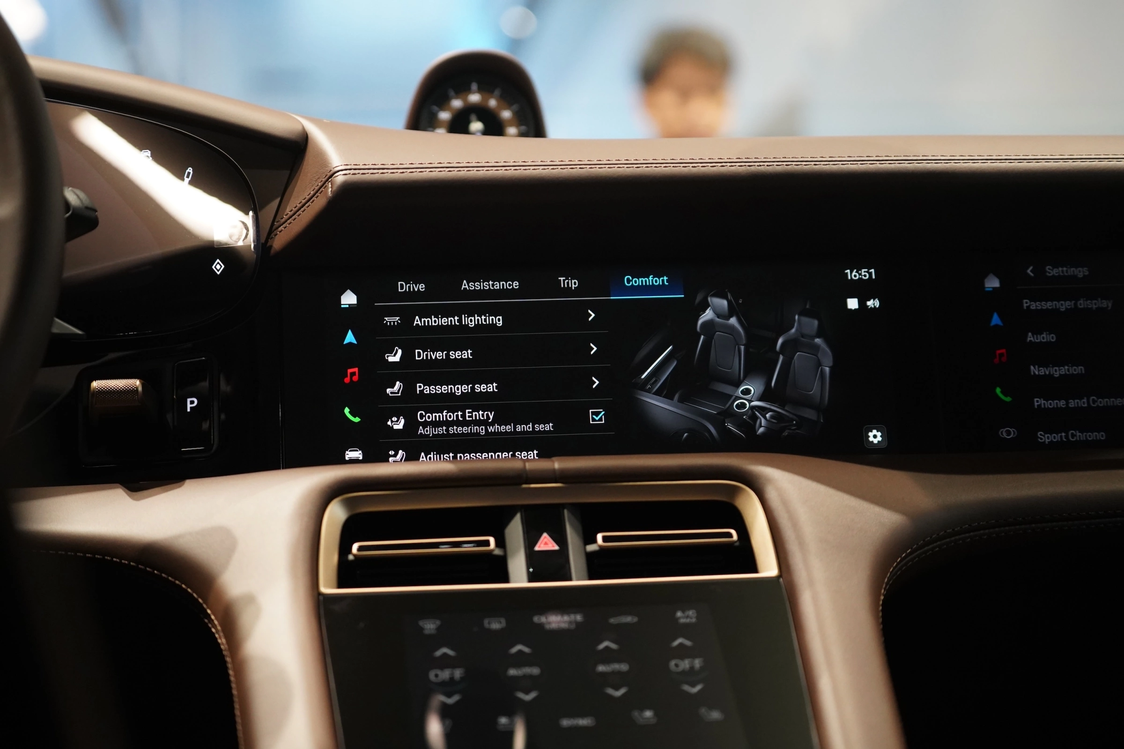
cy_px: 374
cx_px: 562
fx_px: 2185
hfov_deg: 28.8
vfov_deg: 19.5
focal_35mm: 70
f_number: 4
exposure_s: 1/160
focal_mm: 70
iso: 5000
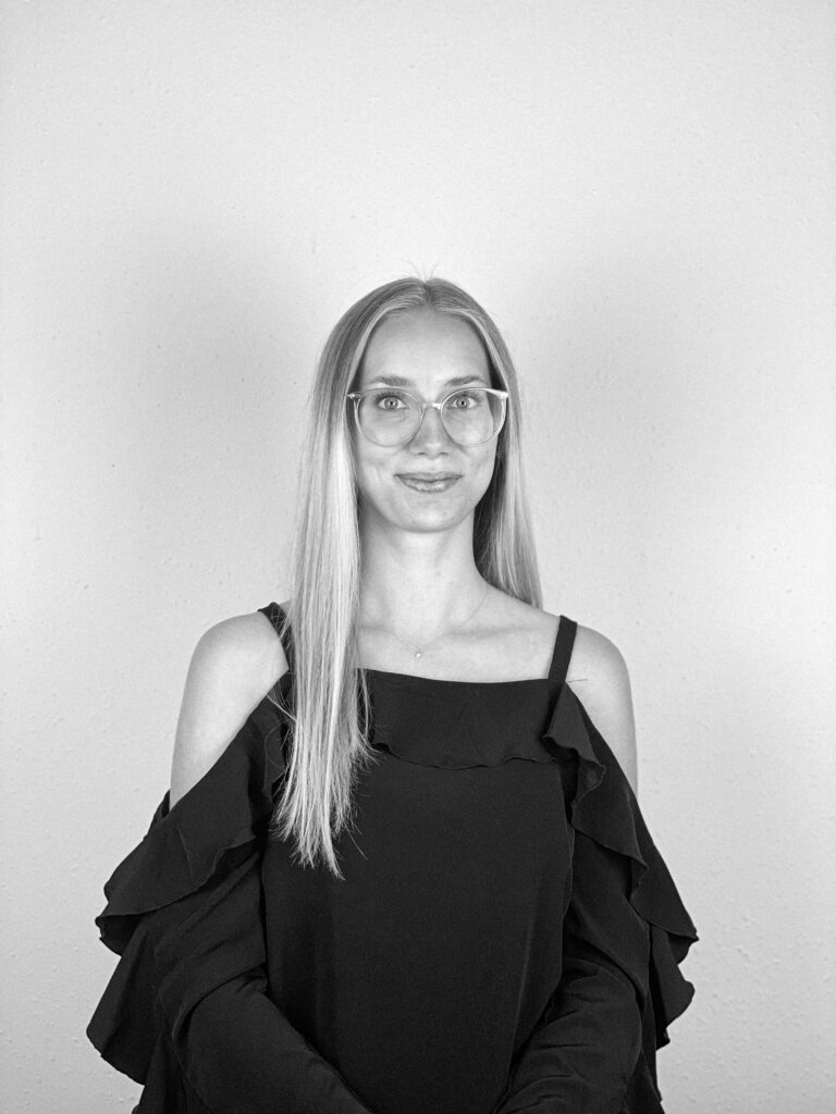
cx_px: 418
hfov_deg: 28.0
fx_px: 1674
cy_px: 557
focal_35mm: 52
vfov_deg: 36.8
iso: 80
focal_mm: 6
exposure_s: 1/100
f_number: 2
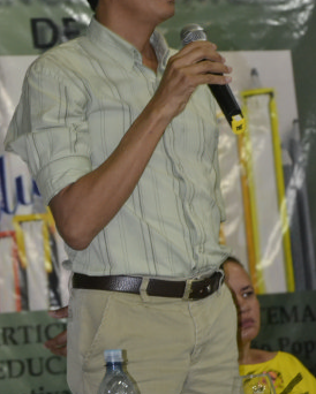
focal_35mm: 185
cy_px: 199
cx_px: 126
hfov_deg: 8.4
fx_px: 2161
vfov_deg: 10.4
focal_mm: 90
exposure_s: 1/50
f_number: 5.6
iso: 3200
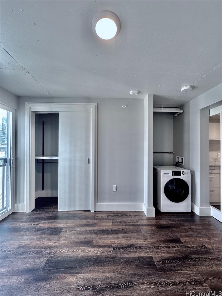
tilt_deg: +0.5
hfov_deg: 85.7
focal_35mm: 14
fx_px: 120
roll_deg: -0.1
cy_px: 148
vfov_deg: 102.1
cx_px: 111
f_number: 2.2
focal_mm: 2.22
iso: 64
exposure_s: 1/120
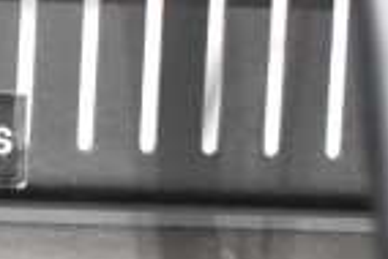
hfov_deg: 10.4
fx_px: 1942
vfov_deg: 7.5
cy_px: 356
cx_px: -424
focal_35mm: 180
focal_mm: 28
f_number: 4.2
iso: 6400
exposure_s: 1/50
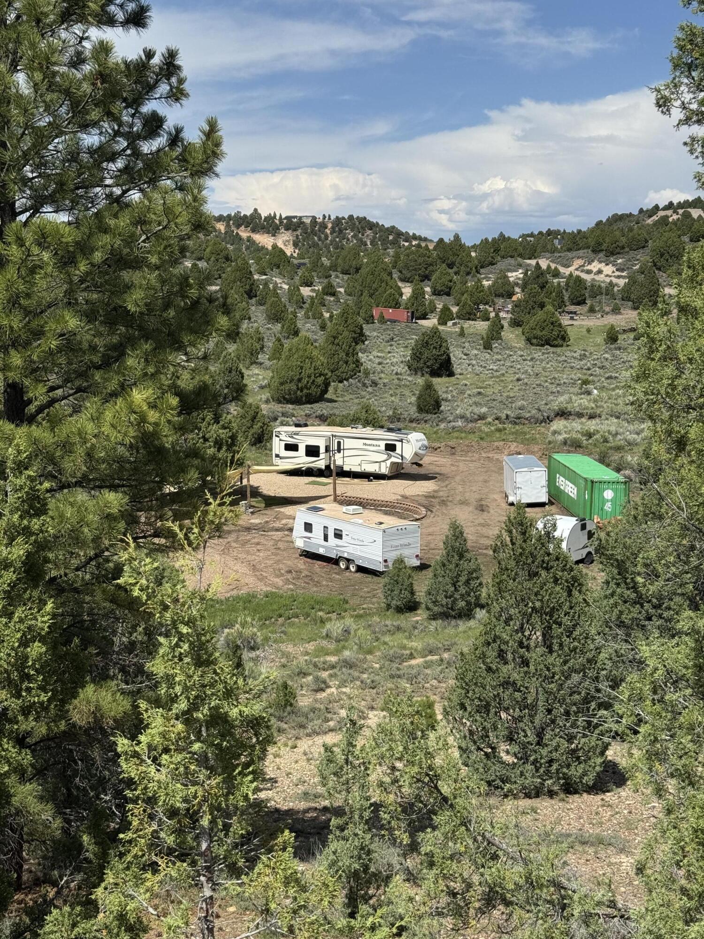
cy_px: 470
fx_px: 1302
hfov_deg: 30.3
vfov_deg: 39.7
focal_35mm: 48
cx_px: 352
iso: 64
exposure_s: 1/7092
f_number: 1.78
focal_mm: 6.76
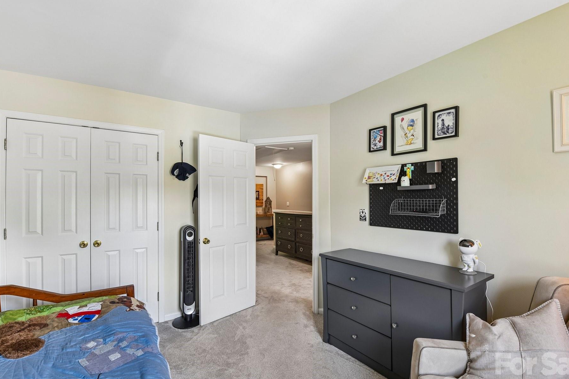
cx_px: 271
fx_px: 253
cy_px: 198
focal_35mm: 16
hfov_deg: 96.7
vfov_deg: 73.7
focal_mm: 14
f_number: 8
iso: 200
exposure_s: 1/8
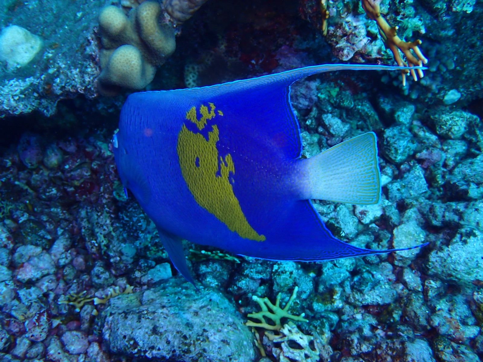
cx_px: 242
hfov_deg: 42.9
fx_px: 614
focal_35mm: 44
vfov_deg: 32.9
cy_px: 181
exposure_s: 1/160
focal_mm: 7.84
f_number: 4
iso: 200
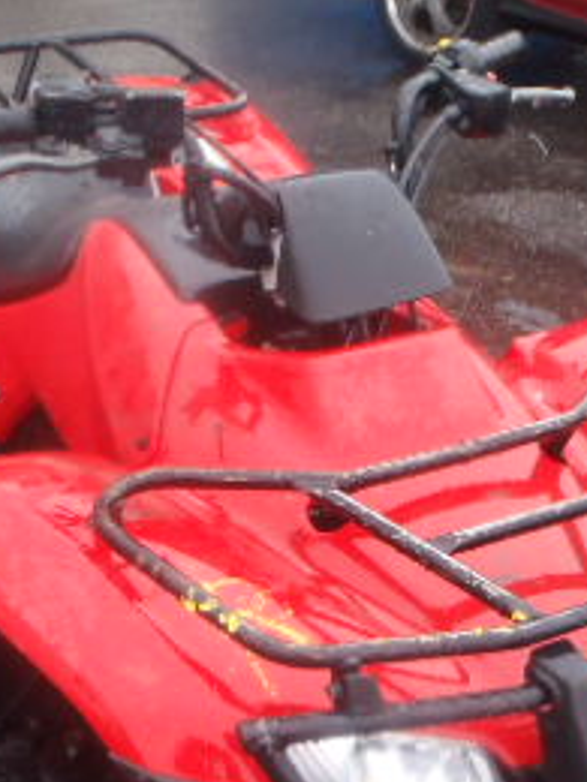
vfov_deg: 27.4
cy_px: 668
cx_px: 247
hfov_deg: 21.3
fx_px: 1560
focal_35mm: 69
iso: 200
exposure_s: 1/30
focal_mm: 5
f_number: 3.5
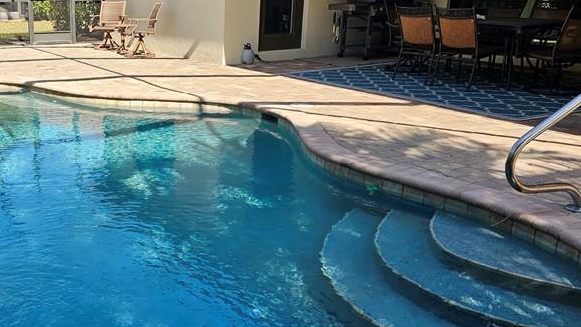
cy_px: 177
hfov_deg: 44.1
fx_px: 678
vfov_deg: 27.1
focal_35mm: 44
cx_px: 115
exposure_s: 1/205
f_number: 1.7
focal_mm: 6.3
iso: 10
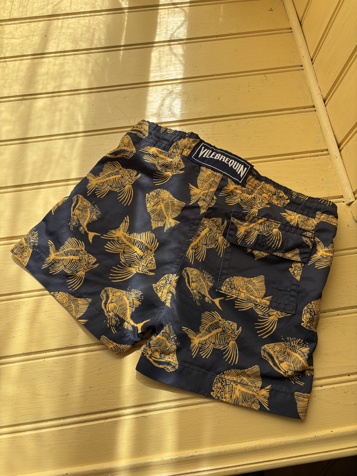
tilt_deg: -73.5
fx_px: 358
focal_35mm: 26
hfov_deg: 53.1
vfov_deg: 67.3
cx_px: 178
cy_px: 238
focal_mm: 5.96
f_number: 1.6
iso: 50
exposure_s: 1/805
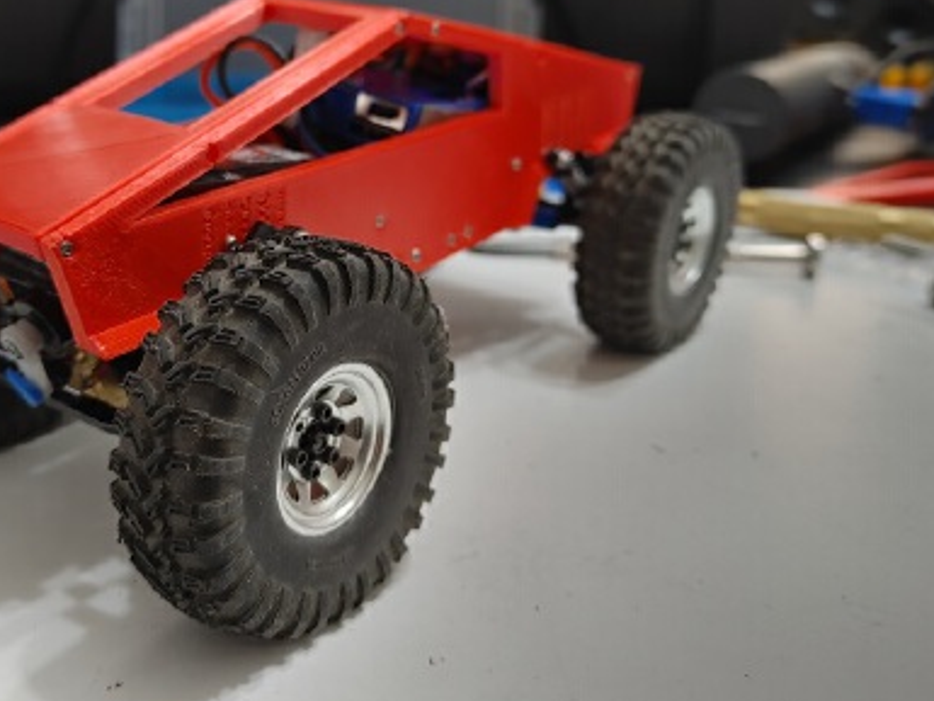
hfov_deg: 50.6
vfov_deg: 39.3
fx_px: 972
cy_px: 252
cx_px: 324
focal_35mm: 36
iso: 100
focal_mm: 5.58
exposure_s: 1/40
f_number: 1.8
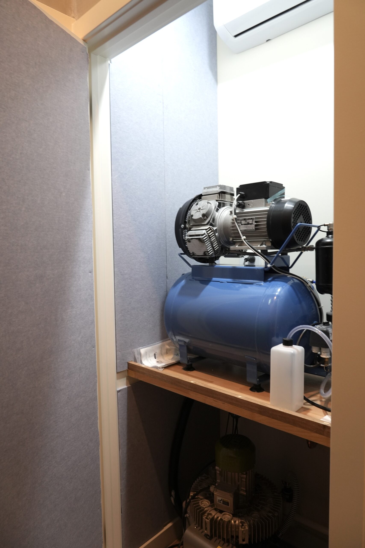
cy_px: 274
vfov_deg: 73.7
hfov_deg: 53.1
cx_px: 182
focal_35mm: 24
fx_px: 365
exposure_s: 1/30
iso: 1250
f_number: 6.3
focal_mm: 24
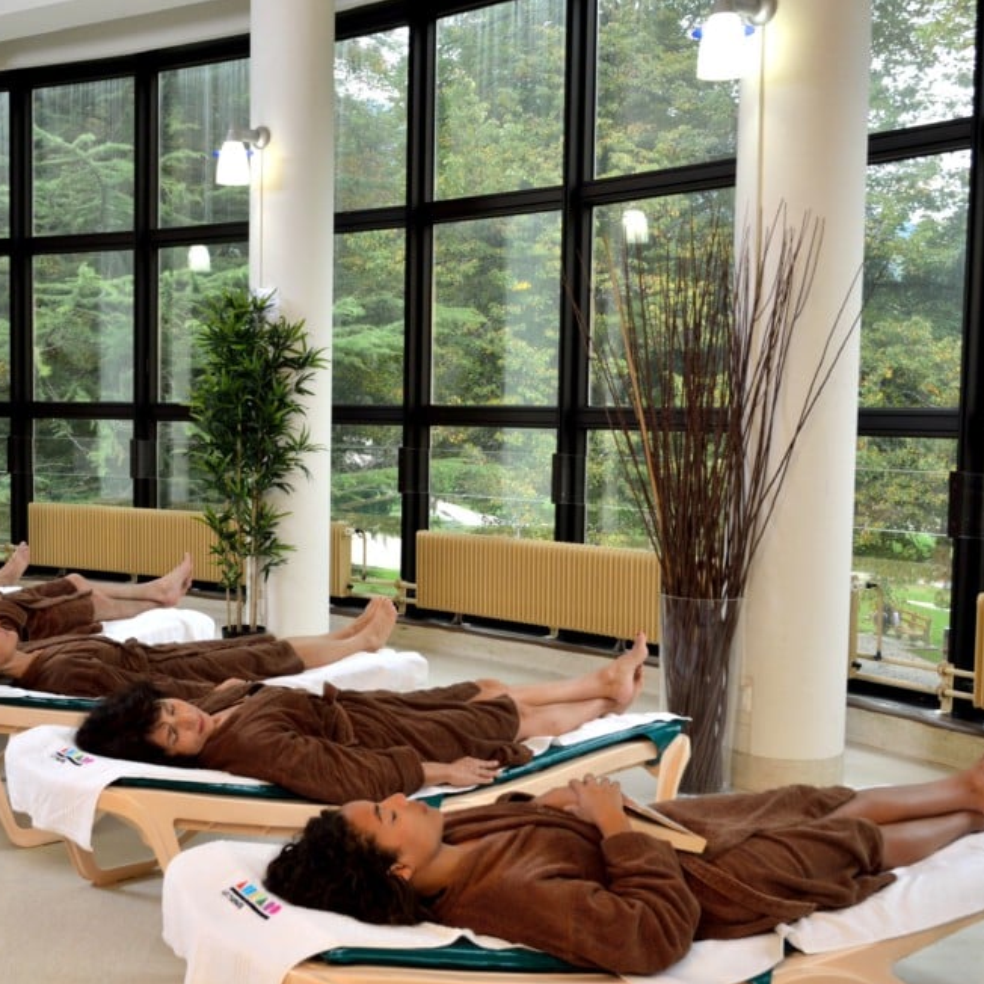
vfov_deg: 42.8
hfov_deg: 42.4
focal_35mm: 39
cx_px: 349
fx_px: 1254
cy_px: 497
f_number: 7.1
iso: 400
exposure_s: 1/60
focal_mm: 20
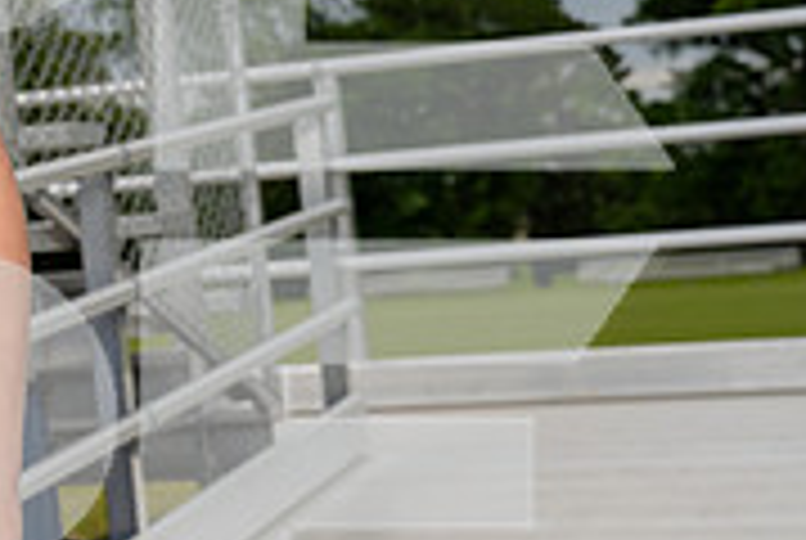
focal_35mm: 123
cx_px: -473
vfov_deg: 11.0
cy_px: -65
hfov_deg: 15.1
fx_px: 2758
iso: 160
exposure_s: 1/250
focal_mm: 38
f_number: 5.6
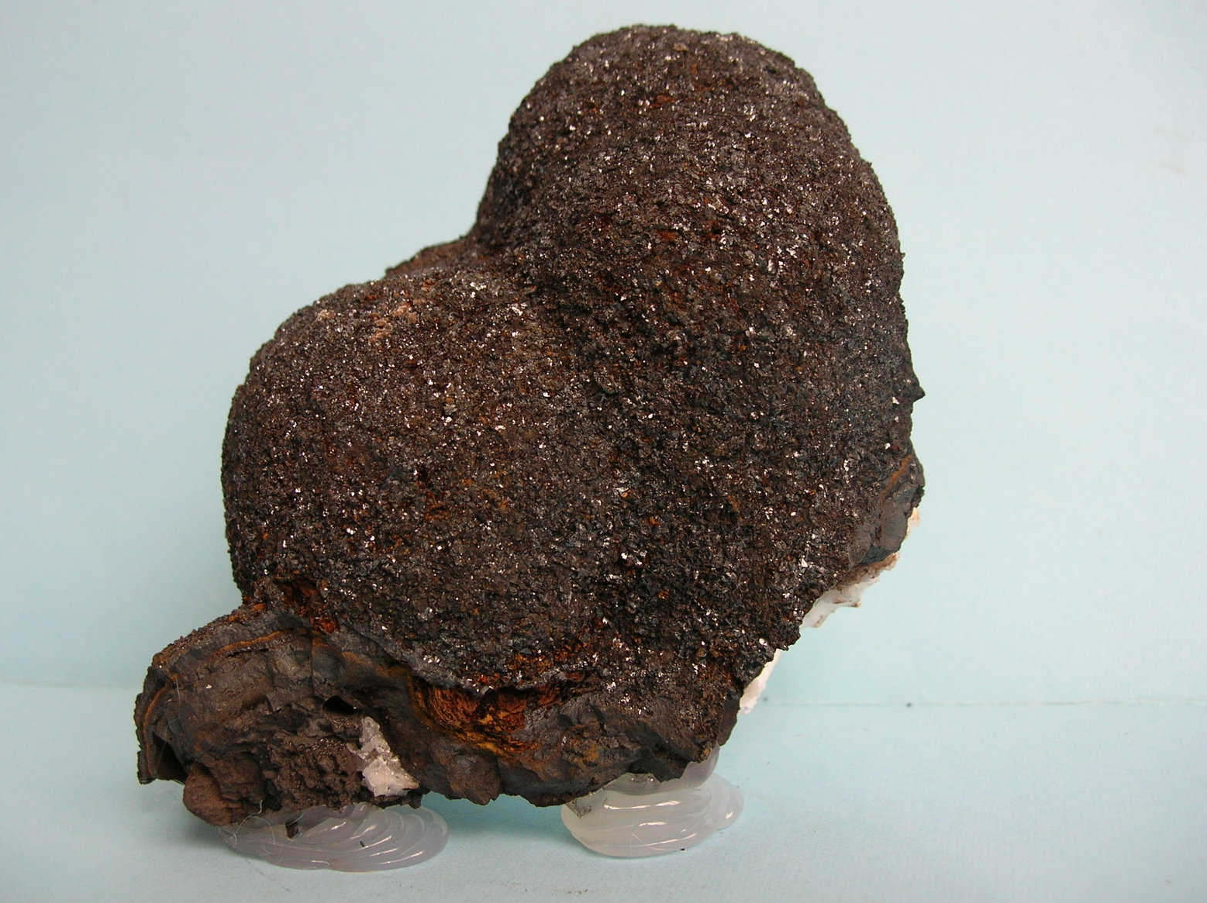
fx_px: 1289
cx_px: 588
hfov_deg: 50.2
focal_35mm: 37
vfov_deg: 38.6
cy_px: 458
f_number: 2.7
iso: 50
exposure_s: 1/28.8
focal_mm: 6
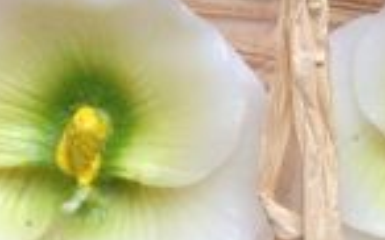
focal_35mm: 122
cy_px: -36
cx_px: 274
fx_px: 1279
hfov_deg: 17.1
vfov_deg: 10.6
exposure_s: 1/17
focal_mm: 4.28
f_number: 2.4
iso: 50
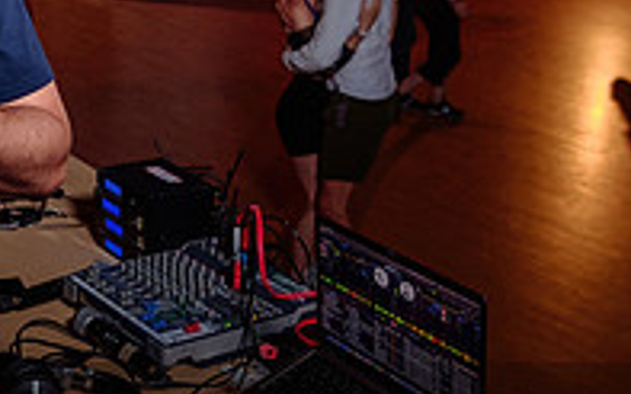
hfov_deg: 25.4
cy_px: 30
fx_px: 1341
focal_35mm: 78
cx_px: 26
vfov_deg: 16.5
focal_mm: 26
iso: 640
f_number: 2.8
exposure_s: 1/100
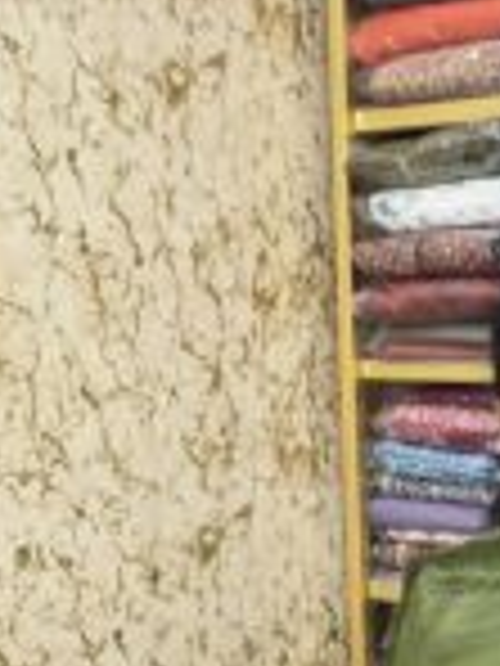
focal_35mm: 62
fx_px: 1194
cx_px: 563
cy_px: 824
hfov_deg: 22.2
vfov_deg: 27.1
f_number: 1.8
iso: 250
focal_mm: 5.4
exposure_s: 1/52
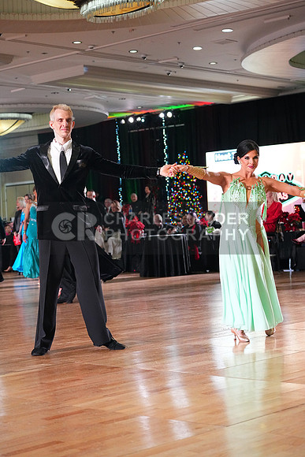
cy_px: 228
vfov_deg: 28.1
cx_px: 152
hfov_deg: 18.9
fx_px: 914
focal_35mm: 72
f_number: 4.5
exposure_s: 1/400
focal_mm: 72
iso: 6400
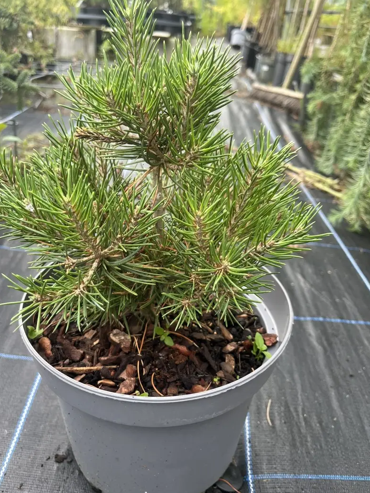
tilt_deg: -29.0
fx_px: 385
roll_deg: -4.3
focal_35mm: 27
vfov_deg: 65.3
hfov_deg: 51.4
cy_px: 245
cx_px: 183
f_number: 1.6
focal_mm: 5.1
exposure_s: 1/121
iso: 50
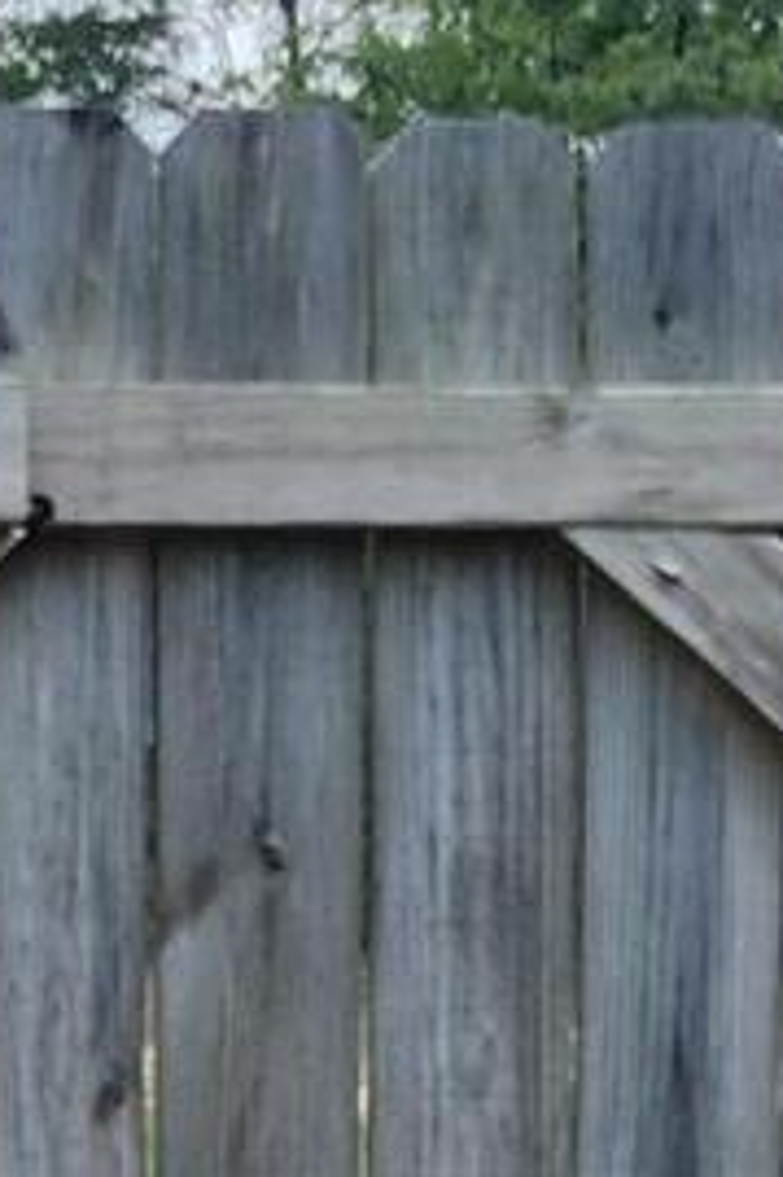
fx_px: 5814
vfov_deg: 10.9
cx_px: -210
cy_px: 1991
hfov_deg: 7.6
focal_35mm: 178
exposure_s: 1/917
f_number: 1.8
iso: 25
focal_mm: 5.54
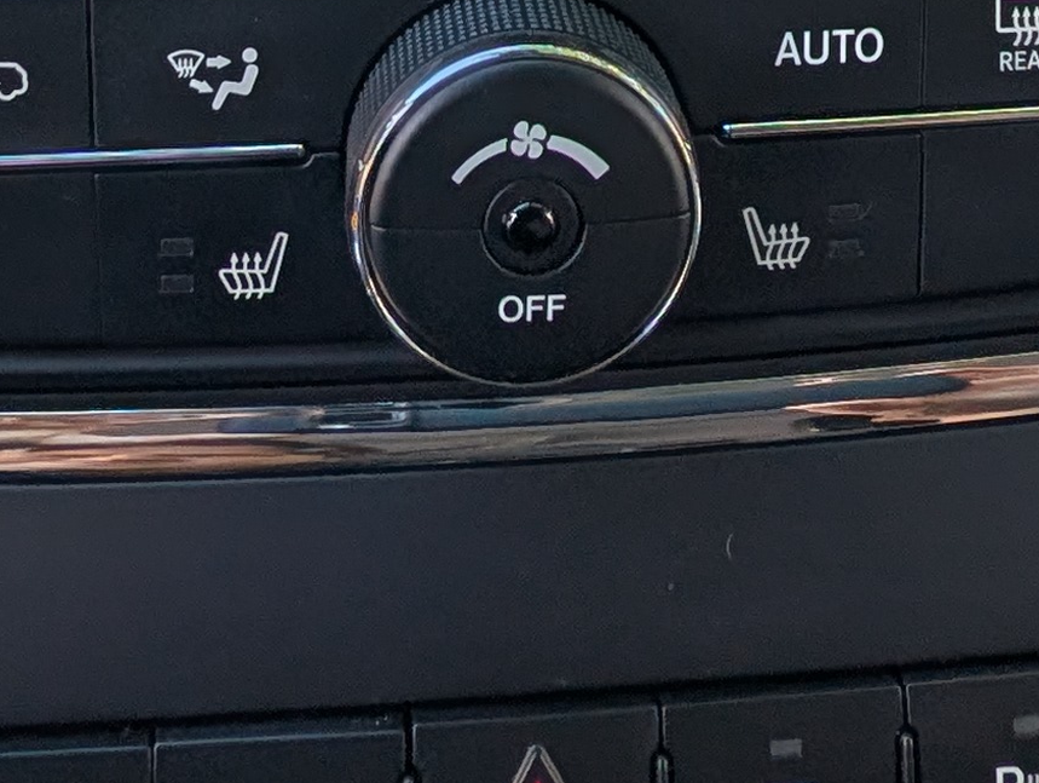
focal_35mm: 57
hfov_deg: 33.7
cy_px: -730
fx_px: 1713
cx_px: 467
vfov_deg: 18.4
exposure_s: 1/173
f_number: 1.95
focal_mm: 2.23
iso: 31
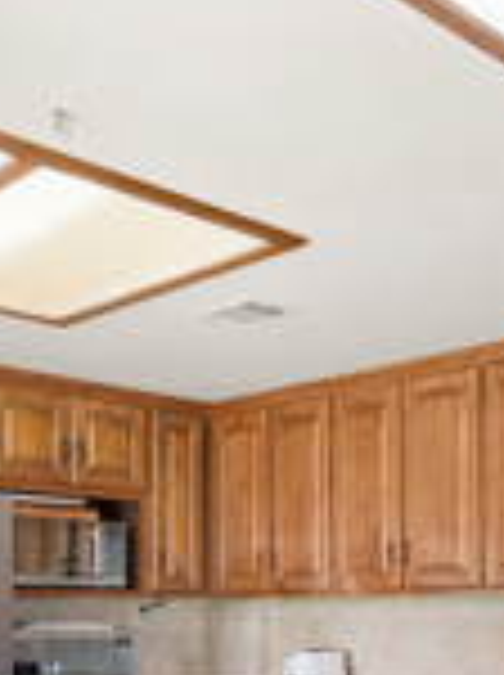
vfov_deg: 34.6
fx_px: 1012
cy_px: 616
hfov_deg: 24.5
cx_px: 648
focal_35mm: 52
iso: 250
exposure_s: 1/1.25
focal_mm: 12
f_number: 9
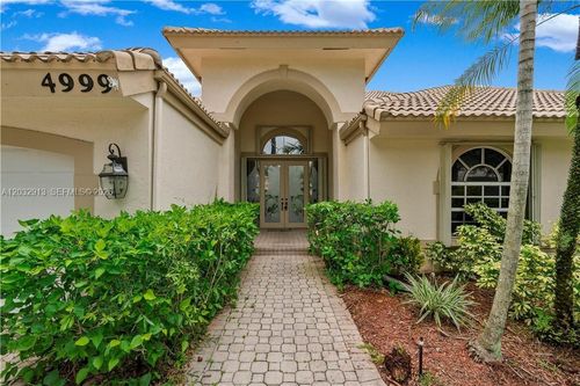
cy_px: 193
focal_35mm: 16
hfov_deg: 96.8
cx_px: 290
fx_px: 258
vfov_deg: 73.7
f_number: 11
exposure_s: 1/400
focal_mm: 16
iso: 320
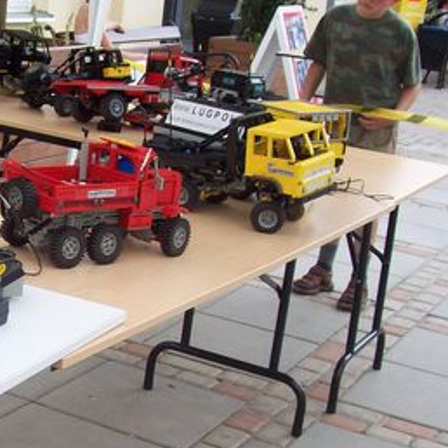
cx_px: -23
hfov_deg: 21.0
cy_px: 288
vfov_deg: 21.9
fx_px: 1157
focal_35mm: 79
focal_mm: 6
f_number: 2.7
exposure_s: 1/524
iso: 80
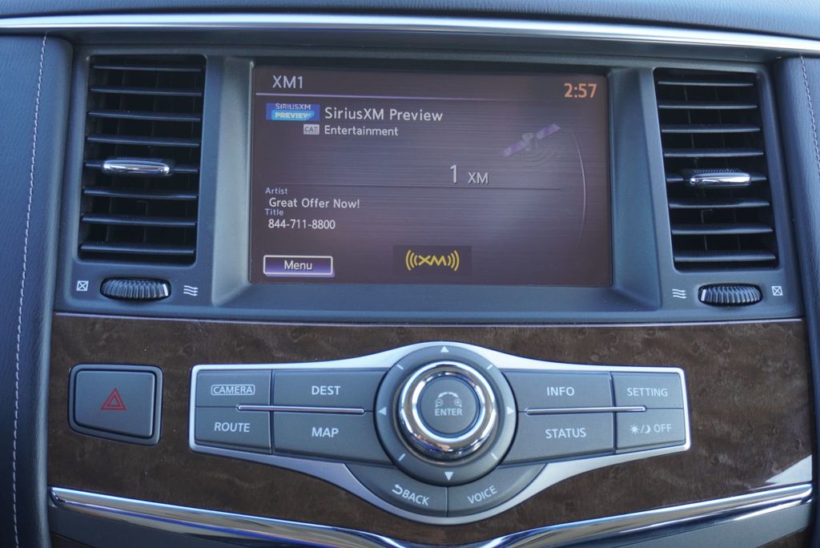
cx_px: 410
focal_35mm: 44
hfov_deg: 44.9
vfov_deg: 30.9
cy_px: 274
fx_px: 991
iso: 320
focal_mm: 29
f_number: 4.5
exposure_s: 1/60
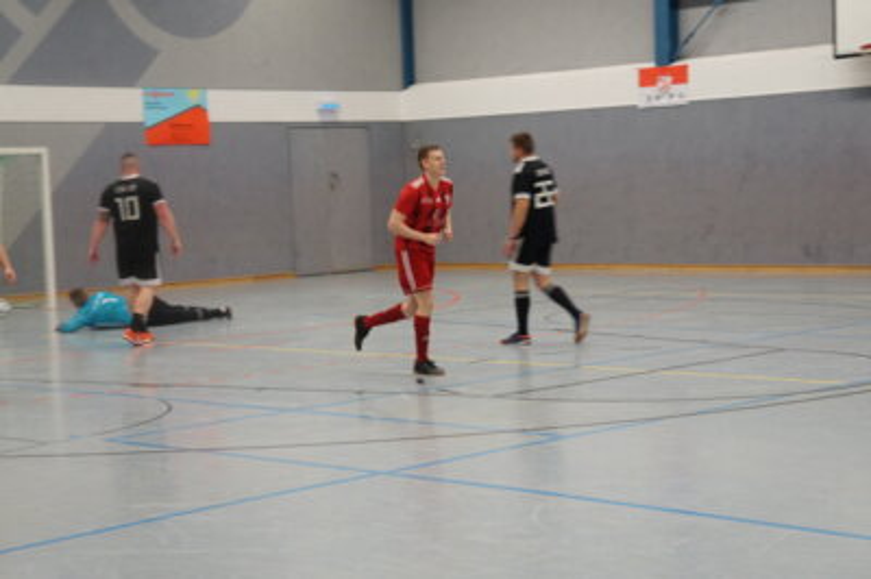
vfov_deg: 17.8
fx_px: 1849
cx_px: 436
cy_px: 290
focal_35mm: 76
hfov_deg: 26.5
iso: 1000
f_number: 5
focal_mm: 51
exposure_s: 1/80
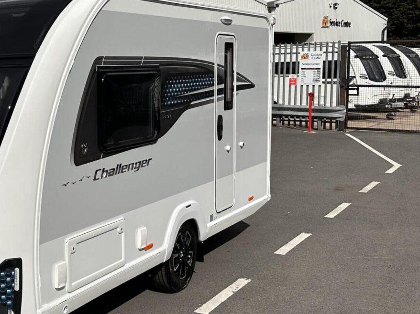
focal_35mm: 56
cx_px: -2
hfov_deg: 31.7
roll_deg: +1.5
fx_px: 679
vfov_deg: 26.0
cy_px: 120
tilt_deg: -5.1
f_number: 1.78
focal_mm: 6.86
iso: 80
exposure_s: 1/13699
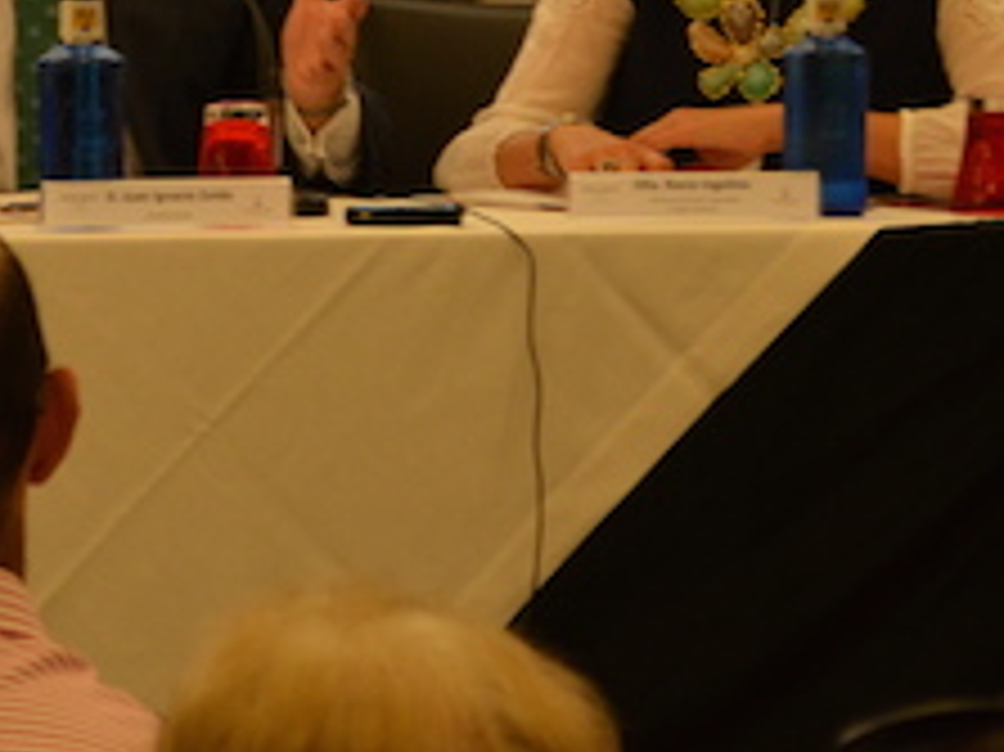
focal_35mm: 284
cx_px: -108
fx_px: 8225
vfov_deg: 5.2
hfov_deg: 6.9
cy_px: 14
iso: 800
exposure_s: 1/40
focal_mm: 55
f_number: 5.6
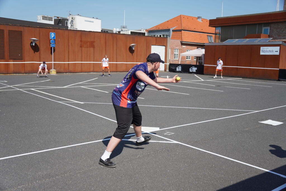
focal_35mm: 34
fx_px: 274
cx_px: 143
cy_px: 96
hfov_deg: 55.1
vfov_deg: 38.4
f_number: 4
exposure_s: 1/2000
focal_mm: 23
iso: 200
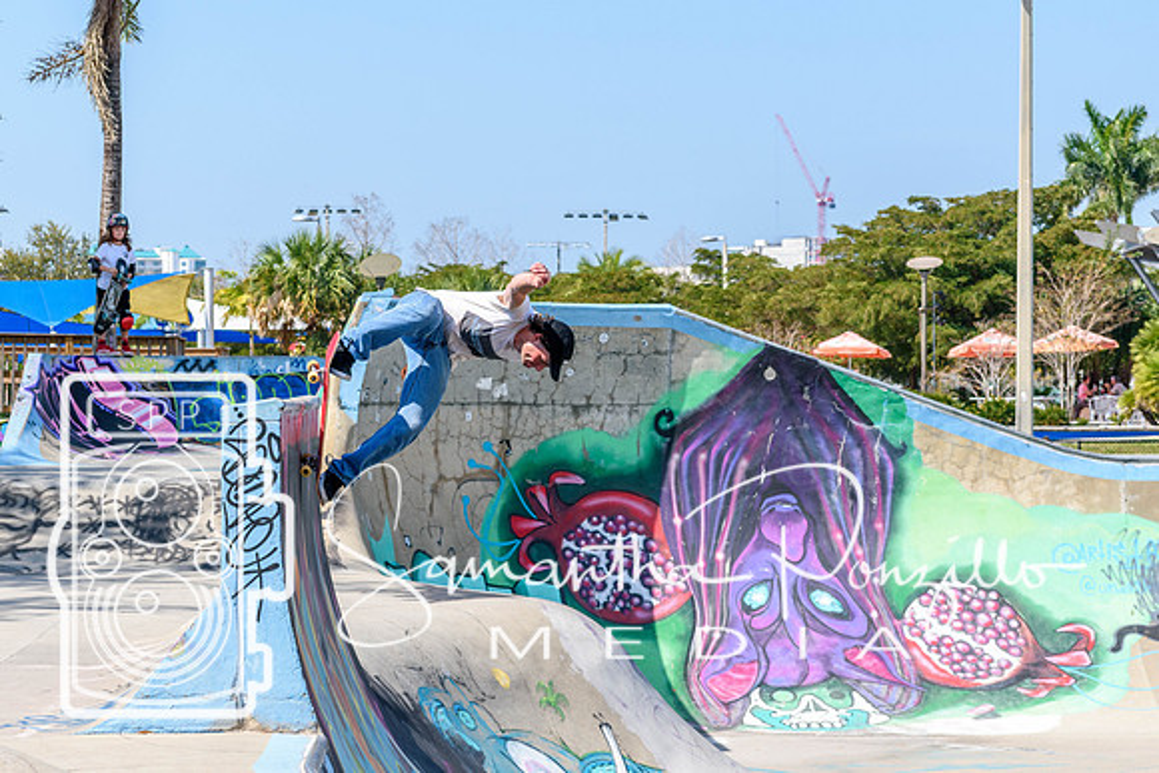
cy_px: 386
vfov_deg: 13.0
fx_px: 3381
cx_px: 580
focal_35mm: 105
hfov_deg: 19.5
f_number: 7.1
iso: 200
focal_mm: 70
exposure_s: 1/800
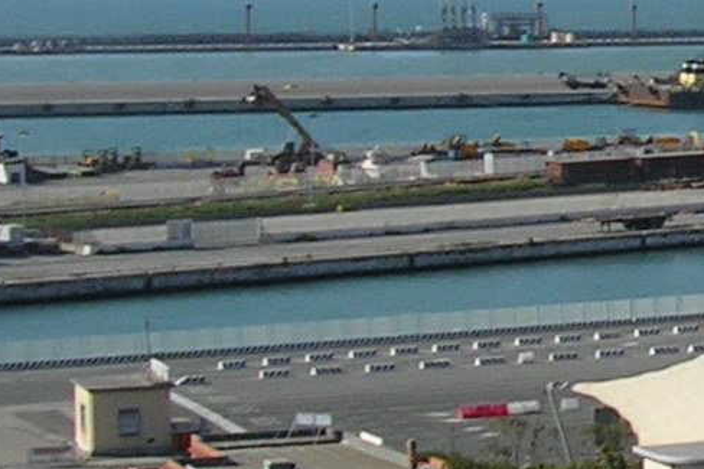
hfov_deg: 11.3
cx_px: 1378
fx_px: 3245
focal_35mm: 166
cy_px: -127
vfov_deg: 8.2
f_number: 5.6
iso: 50
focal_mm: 5.8
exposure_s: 1/400
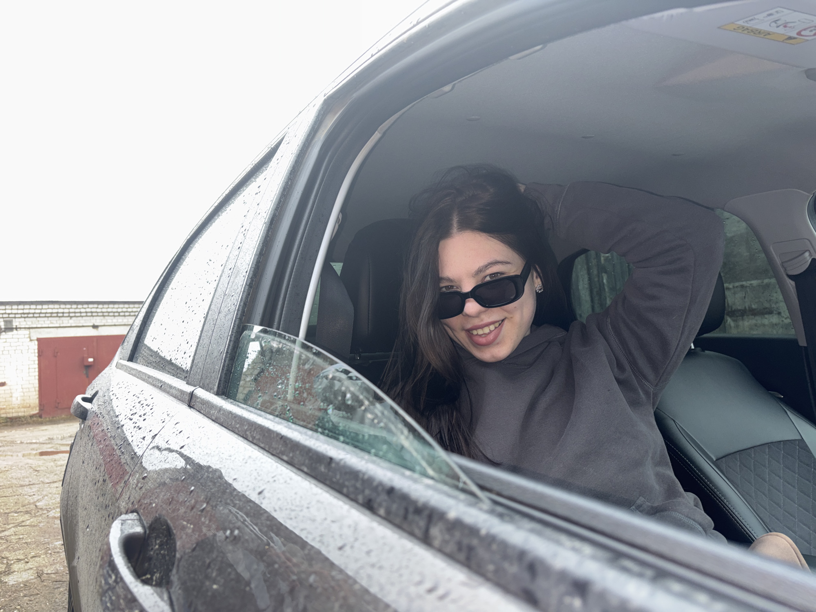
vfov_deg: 53.1
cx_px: 408
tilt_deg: +1.3
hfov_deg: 67.3
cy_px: 306
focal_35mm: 26
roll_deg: +3.5
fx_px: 613
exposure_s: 1/30
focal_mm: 5.96
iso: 64
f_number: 1.6
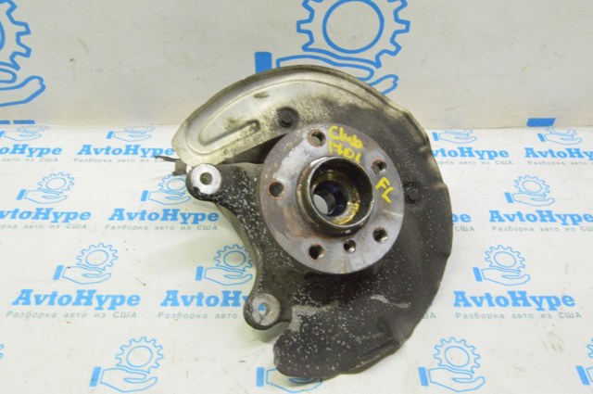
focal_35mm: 36
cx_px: 296
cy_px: 197
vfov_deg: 36.8
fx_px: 592
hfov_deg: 53.2
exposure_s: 1/20
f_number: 20
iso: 6400
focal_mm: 24
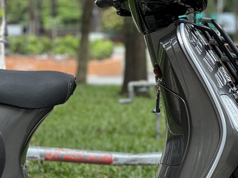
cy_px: 124
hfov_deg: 8.7
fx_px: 1567
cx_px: 42
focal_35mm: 228
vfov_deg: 6.5
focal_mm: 9
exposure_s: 1/144
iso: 25
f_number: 2.8
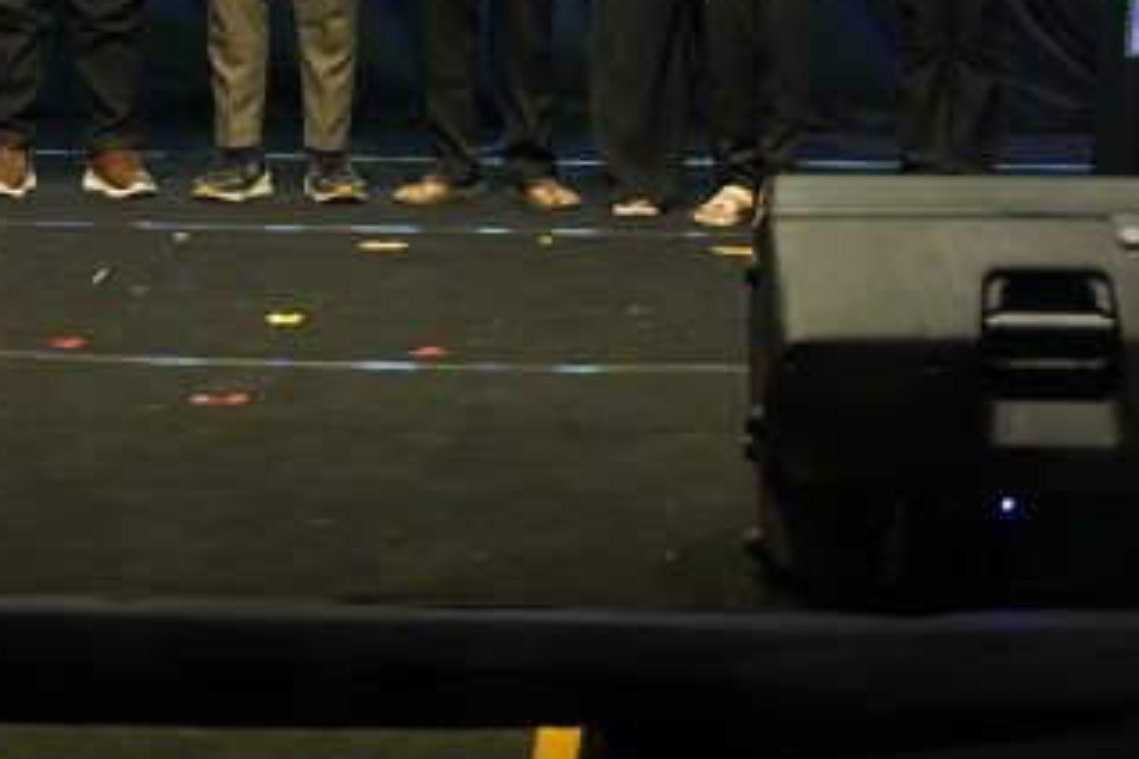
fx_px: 3670
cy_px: -435
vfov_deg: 11.3
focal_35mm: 116
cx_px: 351
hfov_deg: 17.6
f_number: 2.8
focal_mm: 36
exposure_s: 1/250
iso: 1250
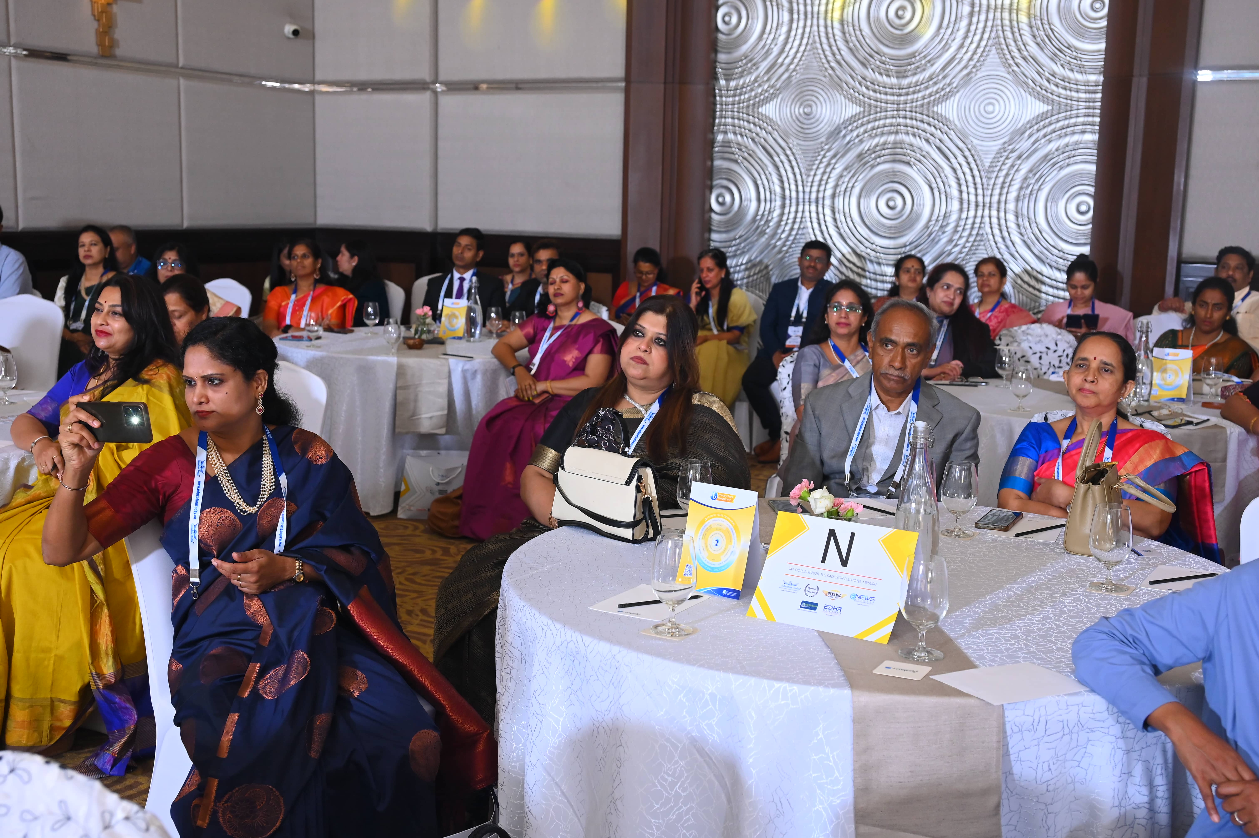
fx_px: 1363
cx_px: 630
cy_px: 419
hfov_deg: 49.6
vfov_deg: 34.2
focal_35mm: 39
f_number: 5
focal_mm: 39
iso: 1600
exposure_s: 1/160
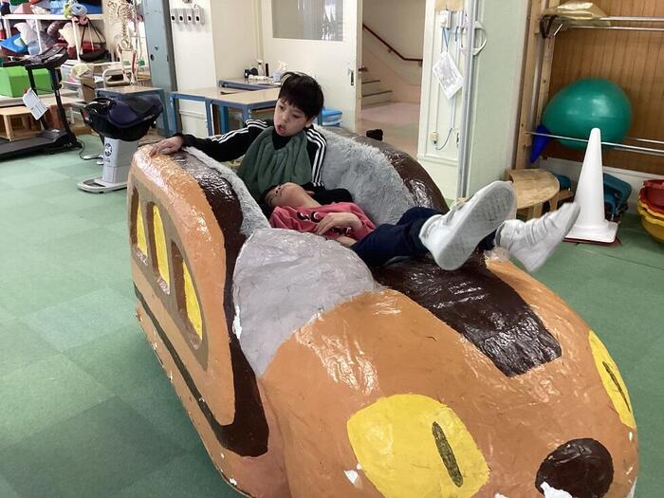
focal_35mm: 31
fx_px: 595
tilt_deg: -21.7
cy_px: 249
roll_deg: -1.6
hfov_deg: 58.4
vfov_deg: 45.4
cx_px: 332
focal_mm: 3.3
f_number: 2.4
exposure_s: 1/60
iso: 200
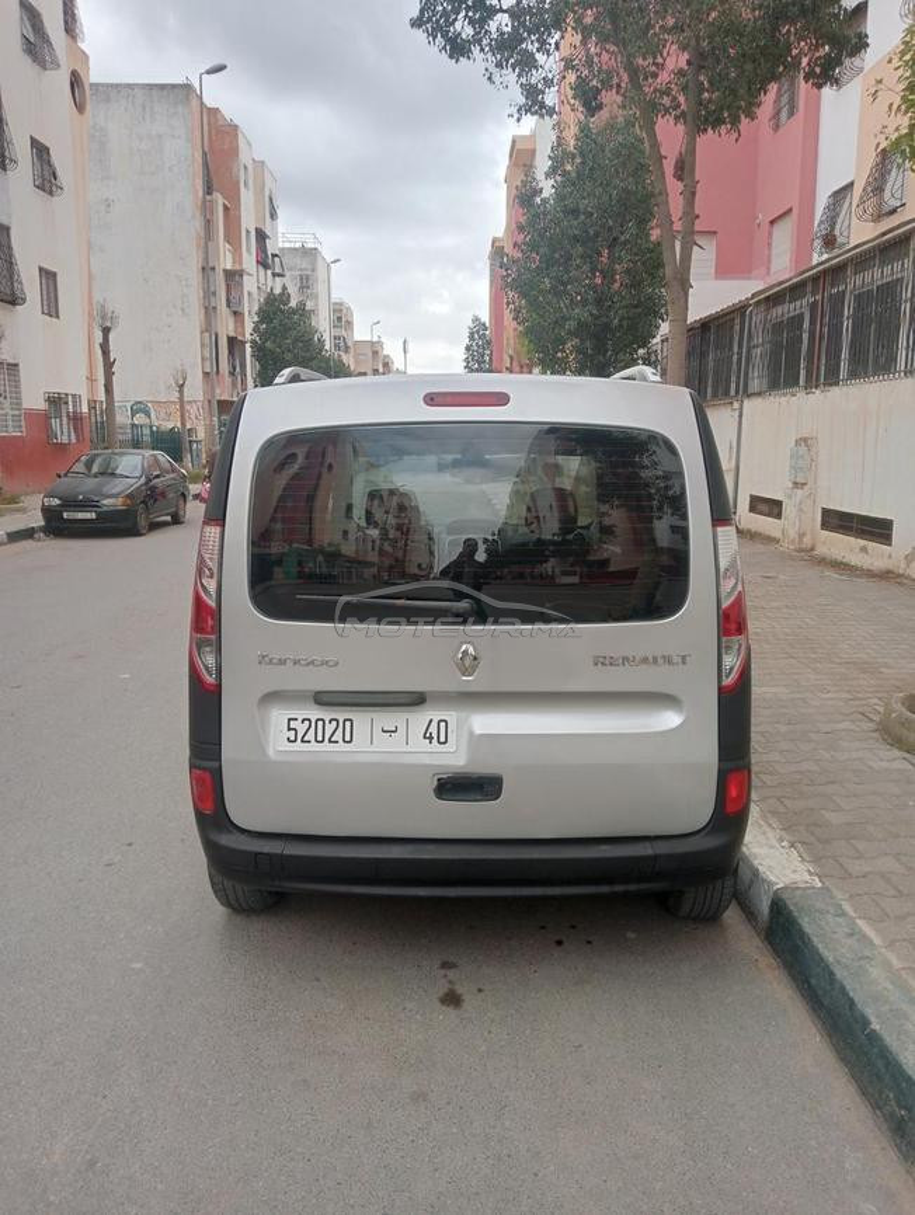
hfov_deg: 49.9
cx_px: 458
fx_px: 984
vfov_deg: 63.4
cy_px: 608
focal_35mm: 28
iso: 111
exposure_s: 1/258
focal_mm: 4.04
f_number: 1.8
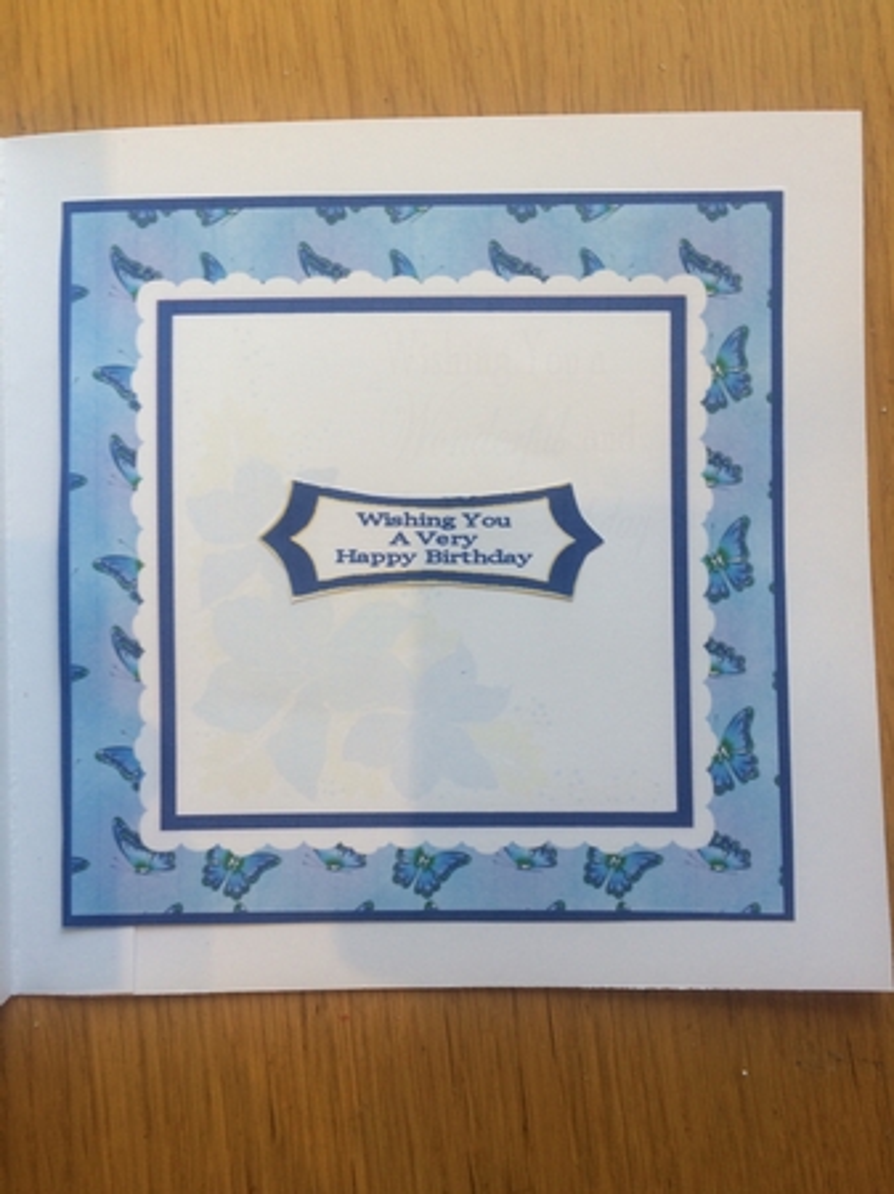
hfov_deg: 48.2
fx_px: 1000
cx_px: 447
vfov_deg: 61.7
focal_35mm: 29
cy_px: 597
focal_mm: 4.15
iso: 32
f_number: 2.2
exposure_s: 1/100
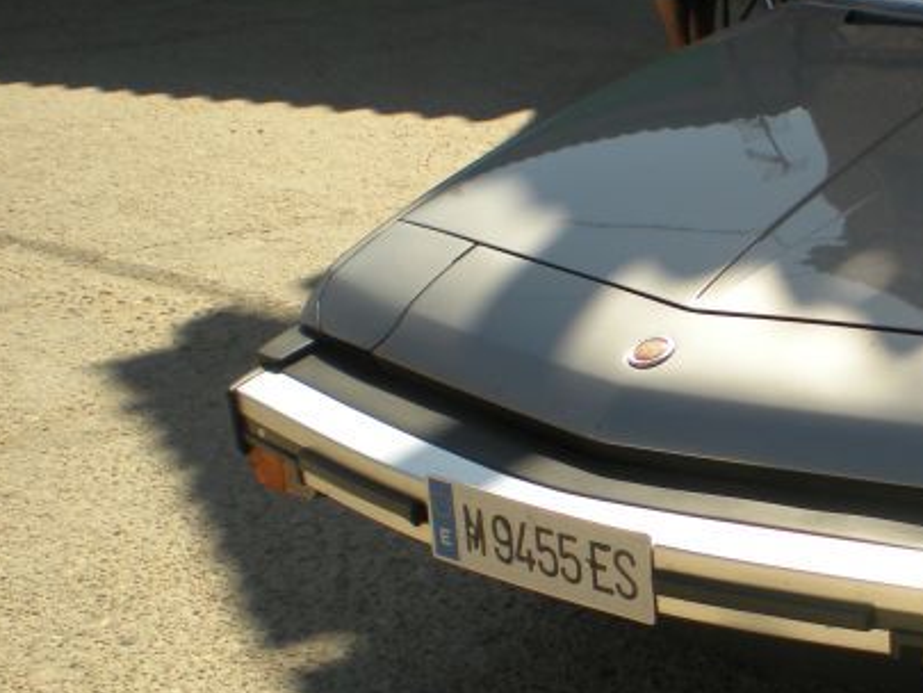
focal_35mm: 75
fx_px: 2000
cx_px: 884
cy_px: 401
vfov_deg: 19.6
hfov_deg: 25.0
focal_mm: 6.3
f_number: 4.6
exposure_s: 1/458
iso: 64
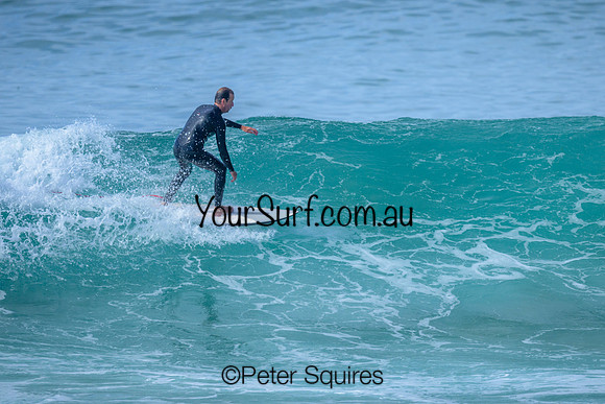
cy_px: 174
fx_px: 18302
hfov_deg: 1.9
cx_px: 288
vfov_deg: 1.3
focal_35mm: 1089
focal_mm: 800
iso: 250
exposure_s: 1/2000
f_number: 6.3
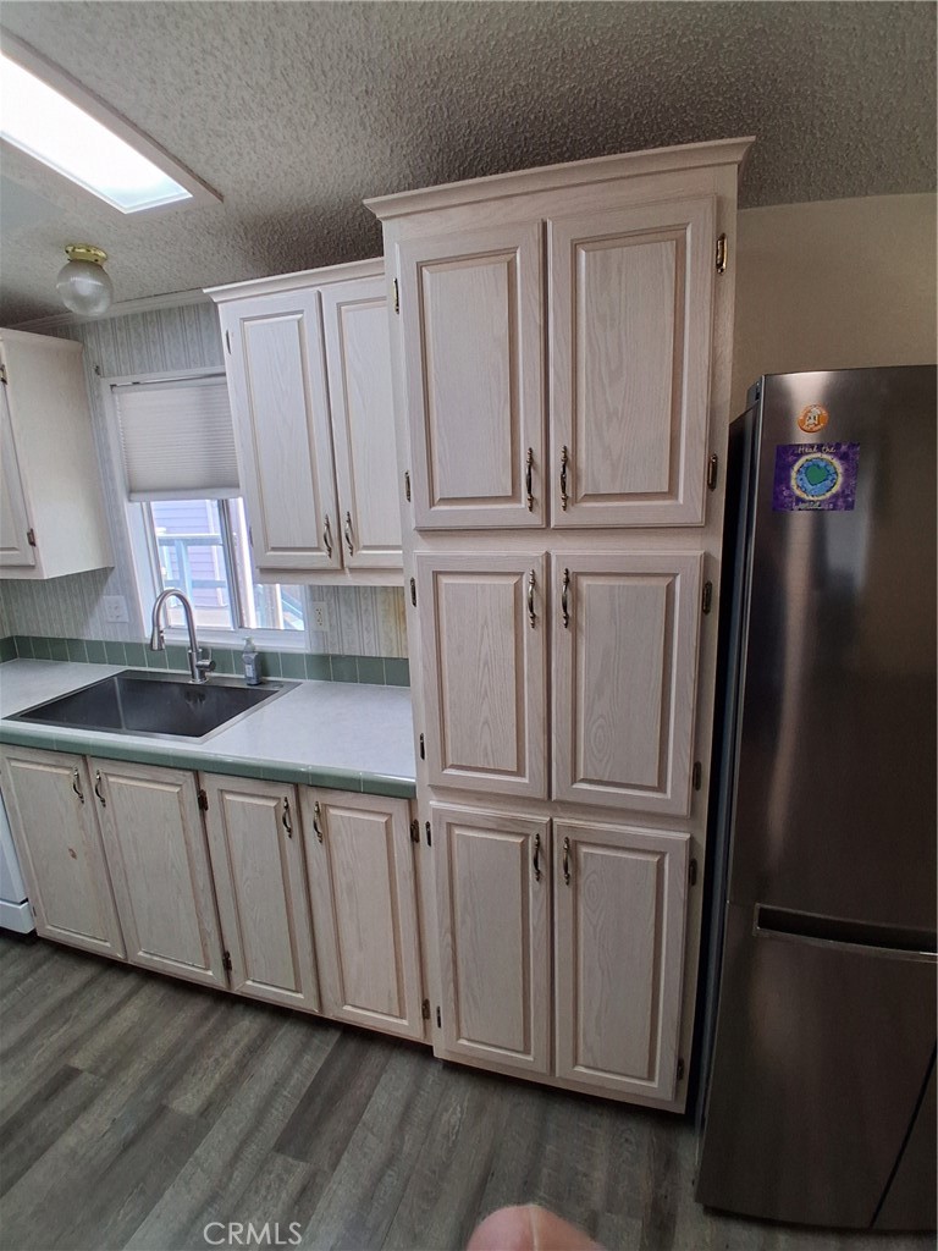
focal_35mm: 17
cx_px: 469
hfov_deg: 74.7
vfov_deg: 91.0
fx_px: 614
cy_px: 626
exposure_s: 1/40
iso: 100
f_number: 2.2
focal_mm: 1.4
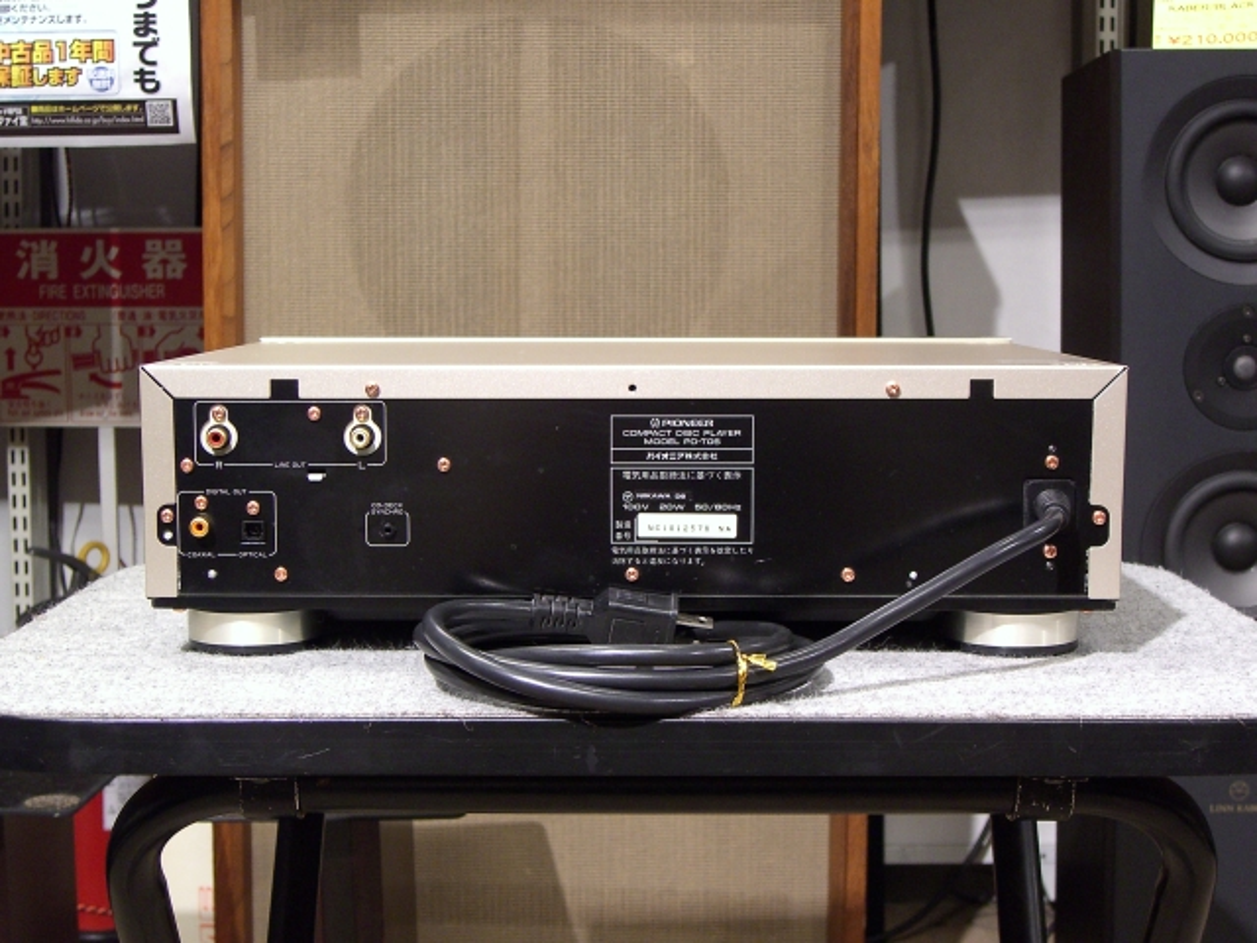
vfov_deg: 25.7
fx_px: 2070
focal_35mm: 57
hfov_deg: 33.8
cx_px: 628
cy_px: 472
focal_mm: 11.8
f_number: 3.6
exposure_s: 1/13
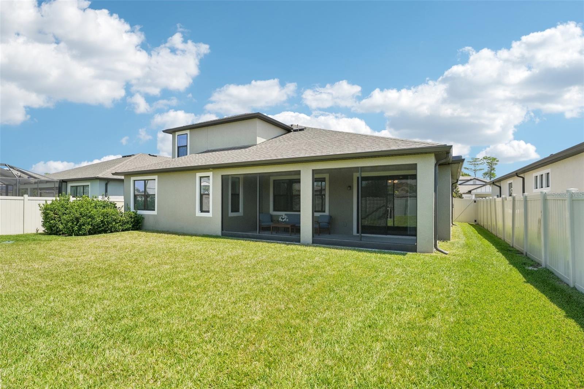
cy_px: 194
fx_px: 276
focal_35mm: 17
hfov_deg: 93.3
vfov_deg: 70.4
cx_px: 292
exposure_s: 1/1000
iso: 400
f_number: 8
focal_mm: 17
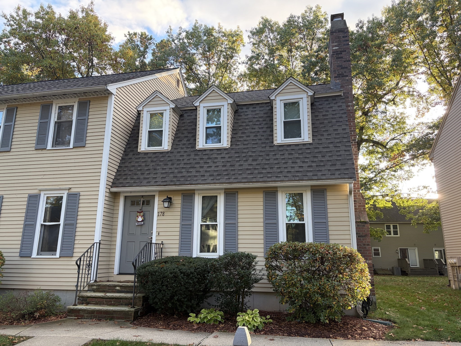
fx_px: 346
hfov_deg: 67.3
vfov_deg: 53.1
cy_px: 173
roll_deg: +0.0
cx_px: 230
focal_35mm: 26
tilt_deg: +13.5
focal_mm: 5.96
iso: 50
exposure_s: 1/193
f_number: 1.6
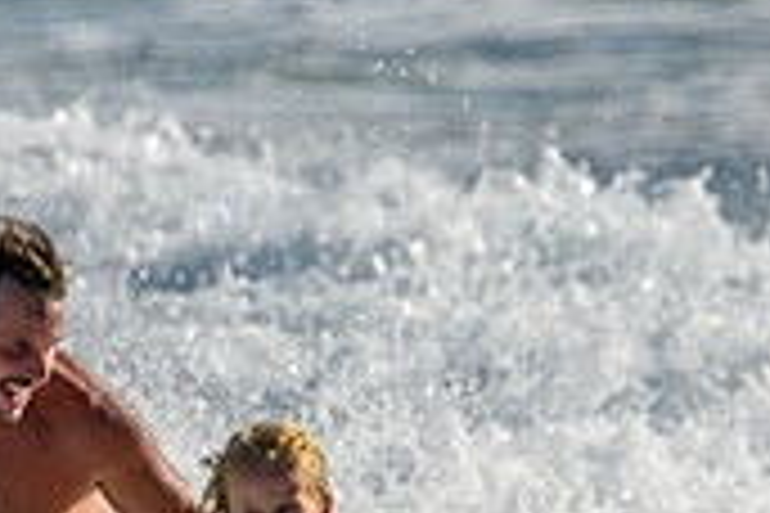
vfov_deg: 0.4
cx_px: 279
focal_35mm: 3728
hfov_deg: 0.6
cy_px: 765
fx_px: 79732
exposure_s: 1/2000
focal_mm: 800
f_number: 11
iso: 450
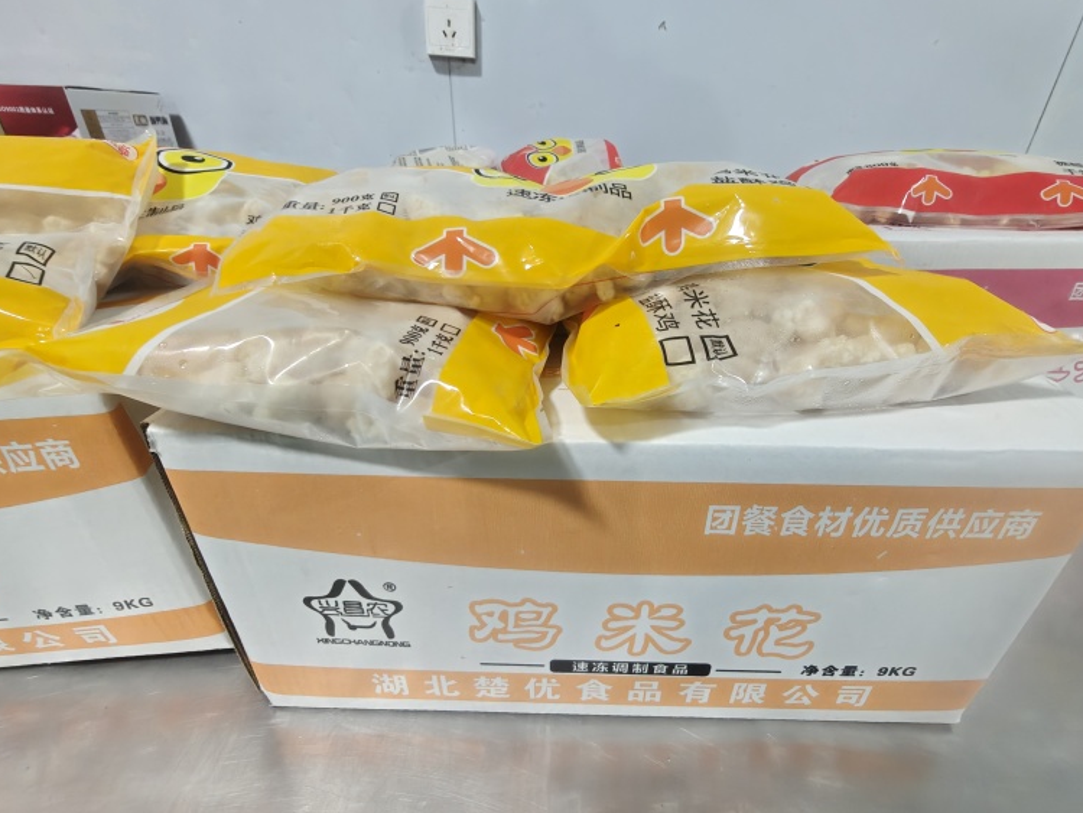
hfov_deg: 94.4
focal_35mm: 16
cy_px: 426
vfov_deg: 78.1
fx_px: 501
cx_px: 559
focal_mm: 2.3
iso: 10000
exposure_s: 1/130
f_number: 2
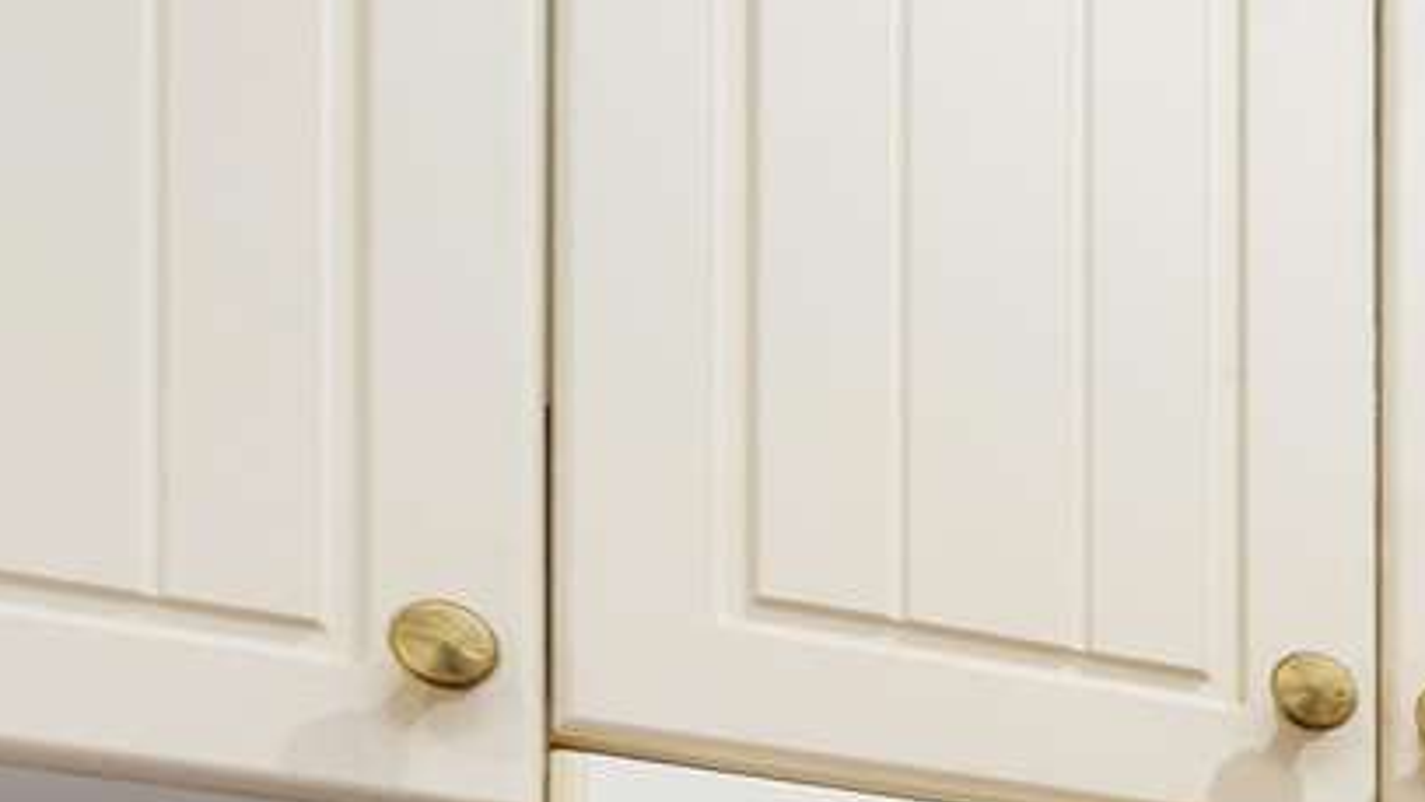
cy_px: 1678
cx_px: 3127
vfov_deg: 13.0
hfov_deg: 16.6
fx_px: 2985
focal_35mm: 79
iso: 320
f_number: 8
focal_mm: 16
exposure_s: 1/4
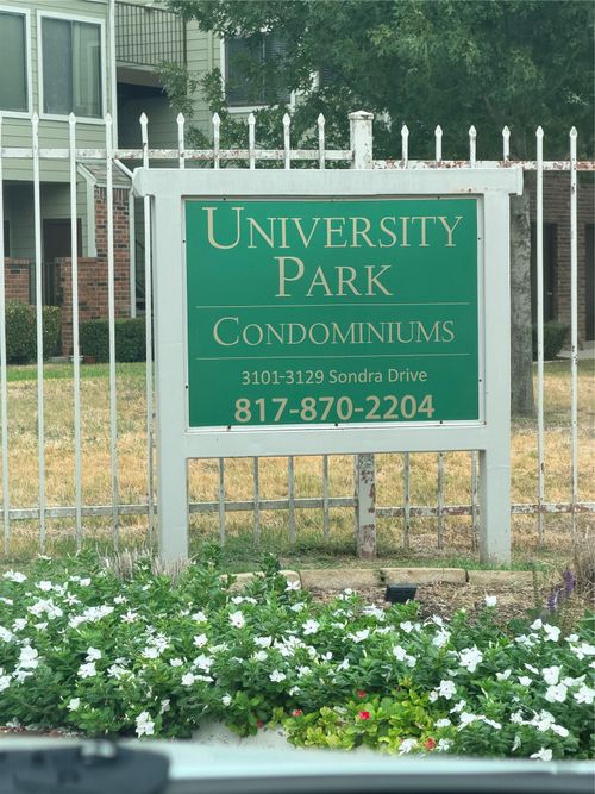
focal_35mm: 100
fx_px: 2293
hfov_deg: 14.8
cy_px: 397
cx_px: 298
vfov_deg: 19.6
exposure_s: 1/321
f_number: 2.8
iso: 50
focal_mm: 16.89
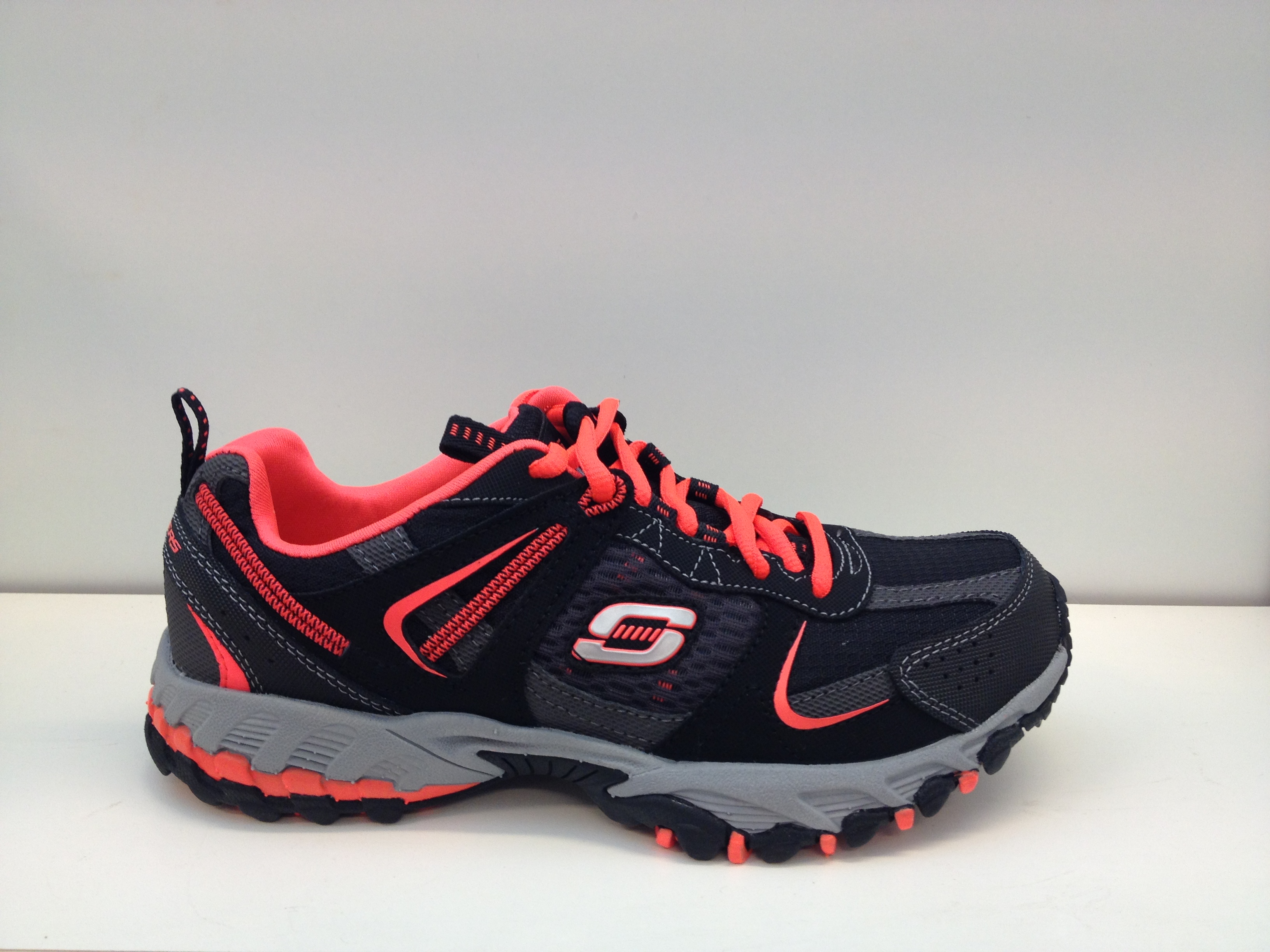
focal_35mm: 35
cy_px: 476
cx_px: 635
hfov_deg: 52.6
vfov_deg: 40.7
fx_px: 1284
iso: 80
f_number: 2.4
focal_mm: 4.28
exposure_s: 1/40
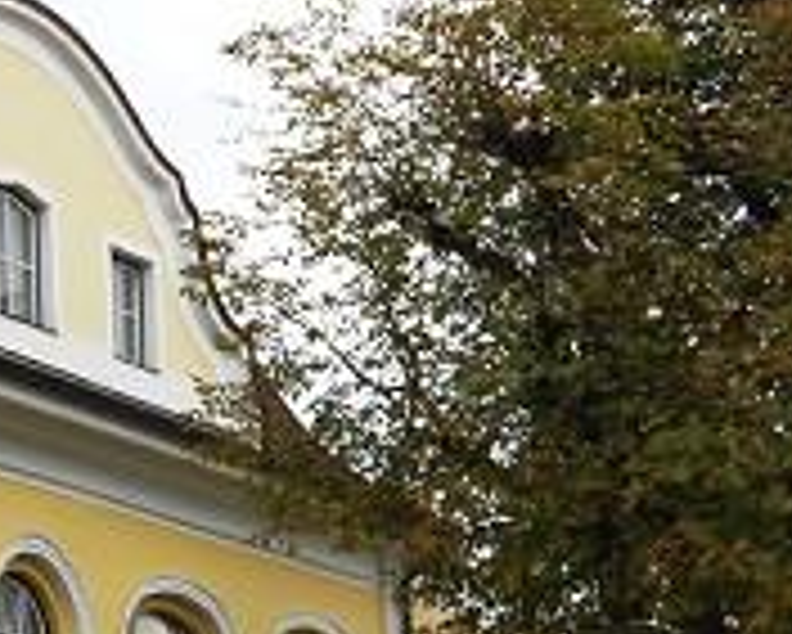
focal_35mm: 143
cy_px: 688
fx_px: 3354
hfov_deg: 12.5
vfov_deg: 10.7
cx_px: -522
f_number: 4.2
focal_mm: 7.7
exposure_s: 1/320
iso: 80
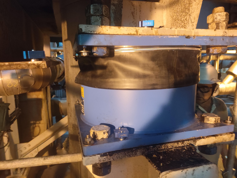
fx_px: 171
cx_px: 118
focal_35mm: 25
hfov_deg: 69.4
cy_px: 89
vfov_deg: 54.9
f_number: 1.79
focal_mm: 4.71
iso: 1000
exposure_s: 1/17.1
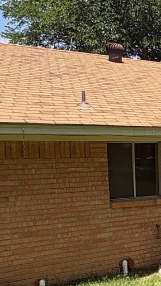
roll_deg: +1.2
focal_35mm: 61
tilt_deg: -7.0
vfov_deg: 33.8
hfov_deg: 16.9
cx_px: 273
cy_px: 206
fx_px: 463
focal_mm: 2.22
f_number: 2.2
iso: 40
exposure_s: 1/1126
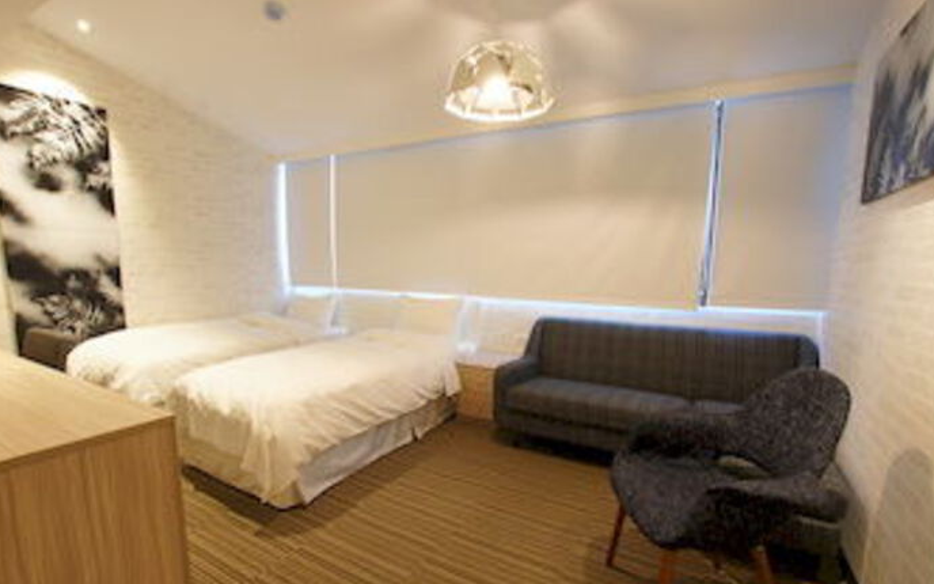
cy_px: 323
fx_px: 407
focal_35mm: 16
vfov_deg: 71.0
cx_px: 477
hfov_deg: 97.8
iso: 400
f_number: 10
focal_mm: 10
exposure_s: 1/2
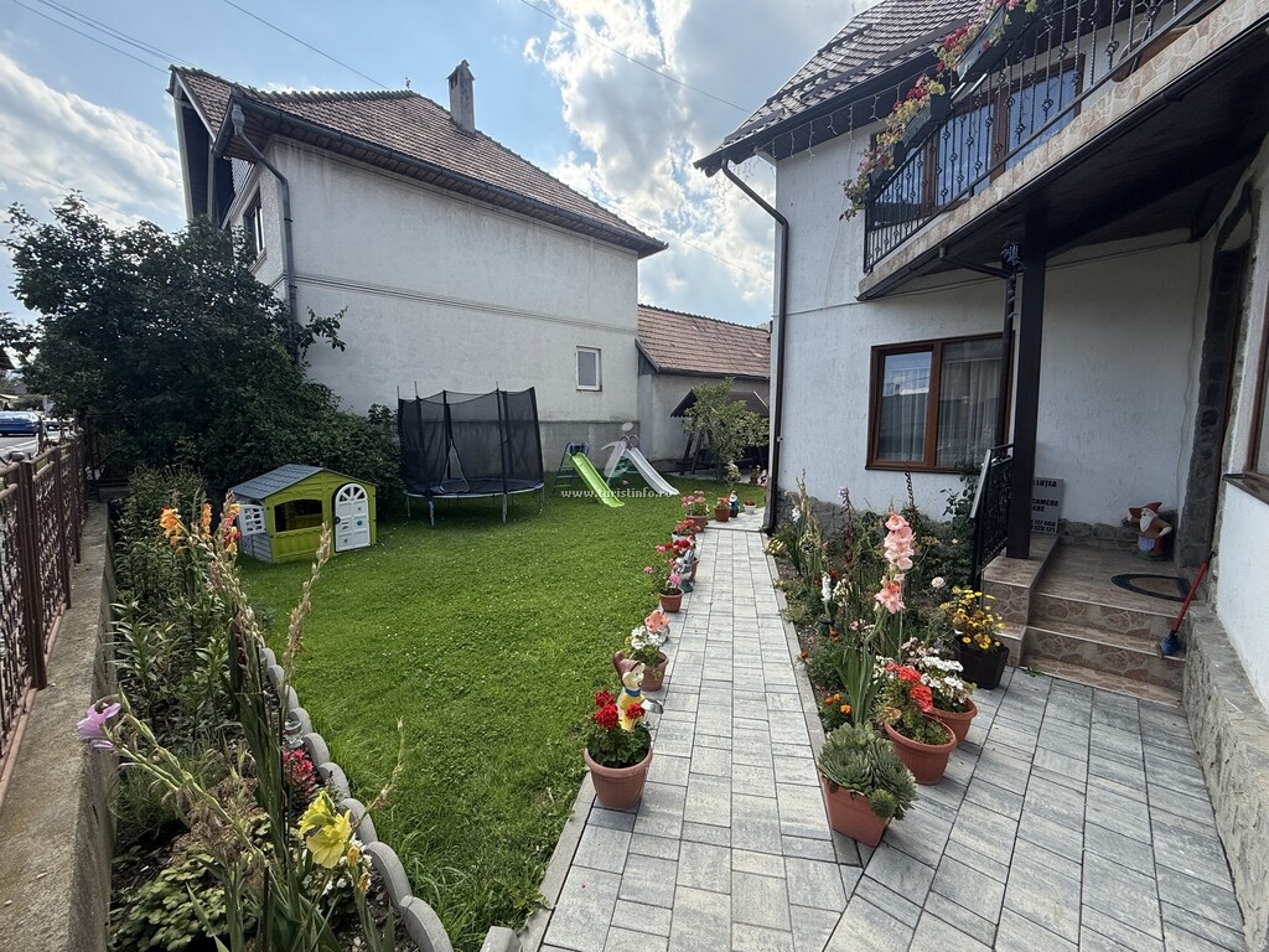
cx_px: 634
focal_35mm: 14
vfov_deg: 85.7
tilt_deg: -6.0
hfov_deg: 102.1
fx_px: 513
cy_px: 476
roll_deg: -0.1
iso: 50
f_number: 2.2
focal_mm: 2.22
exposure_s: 1/1464
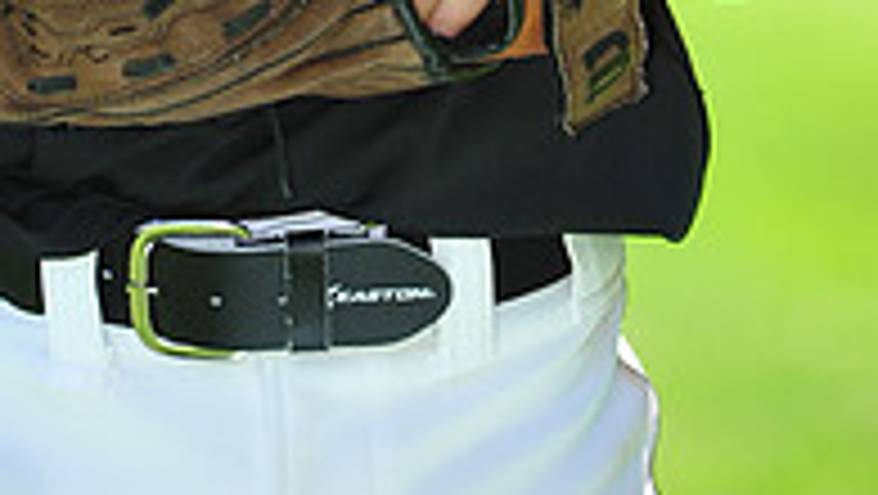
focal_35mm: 622
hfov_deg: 3.5
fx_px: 14491
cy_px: -783
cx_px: 293
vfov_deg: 1.9
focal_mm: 200
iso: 200
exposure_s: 1/400
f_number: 4.5
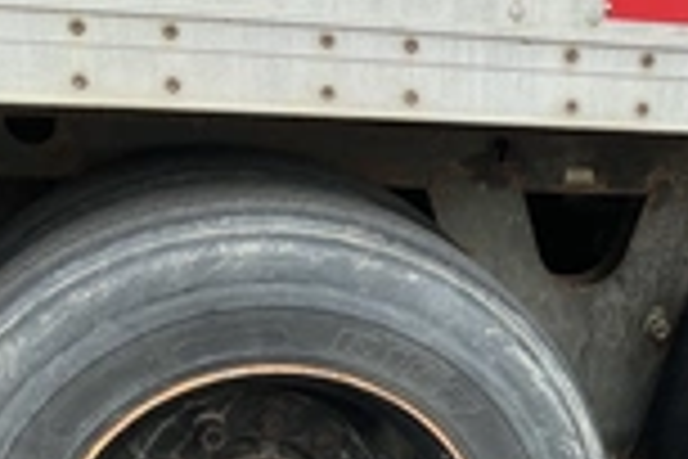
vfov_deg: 16.4
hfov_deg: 24.5
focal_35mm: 79
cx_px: 684
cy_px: 580
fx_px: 1510
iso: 20
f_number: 1.8
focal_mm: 3
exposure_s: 1/200
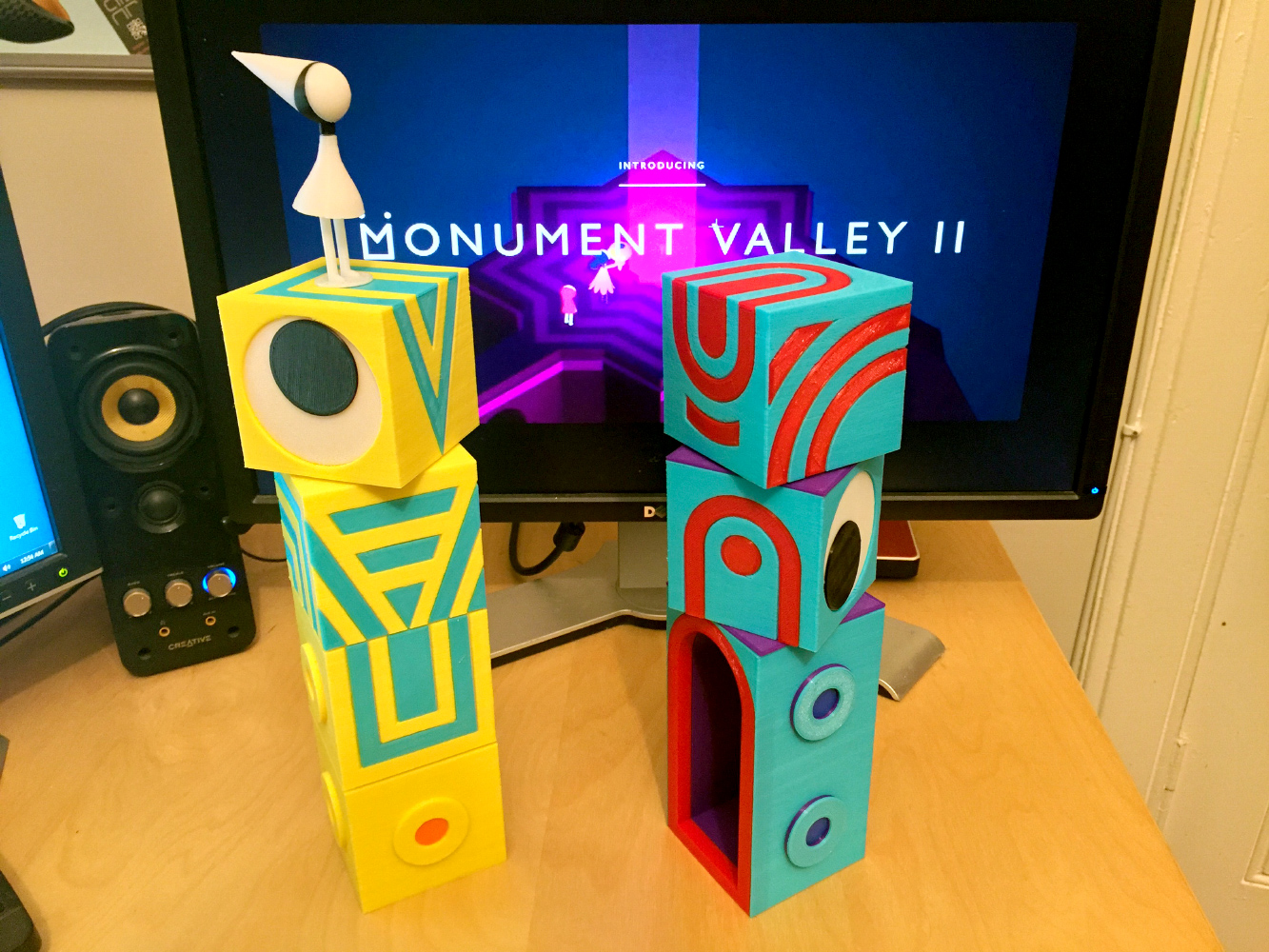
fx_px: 1063
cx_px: 634
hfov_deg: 61.7
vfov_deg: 48.2
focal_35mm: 29
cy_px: 476
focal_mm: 4.15
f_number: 2.2
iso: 250
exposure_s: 1/20
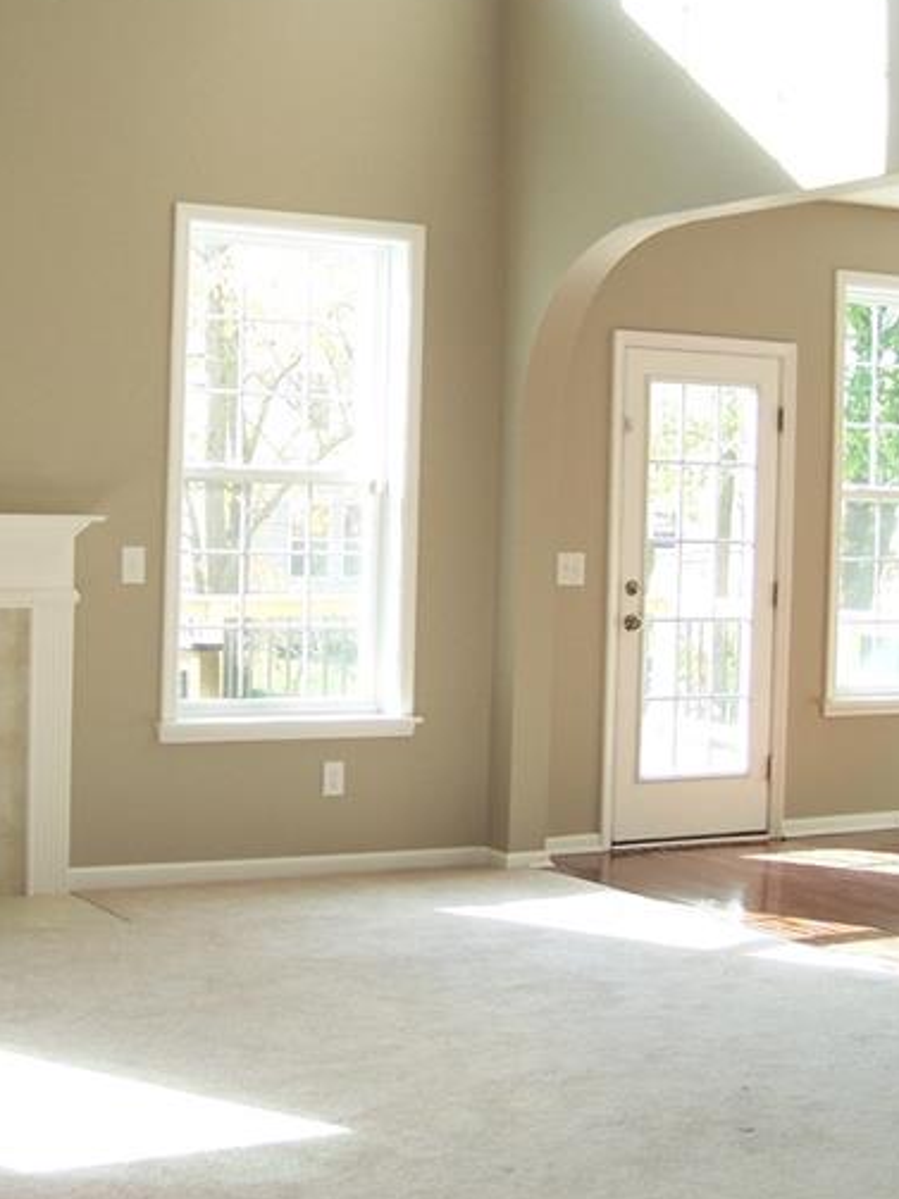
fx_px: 2009
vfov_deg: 33.2
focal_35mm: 58
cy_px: 574
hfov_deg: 25.1
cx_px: 300
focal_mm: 6.3
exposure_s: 1/45
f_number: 2.8
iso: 80
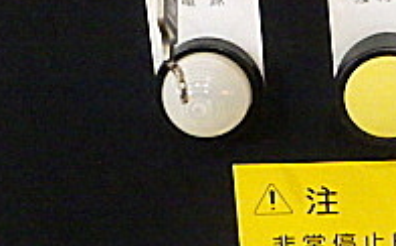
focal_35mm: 97
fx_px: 1046
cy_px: 4
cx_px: 440
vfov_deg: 13.3
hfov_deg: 20.4
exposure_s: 1/40
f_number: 3.5
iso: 1600
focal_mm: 5
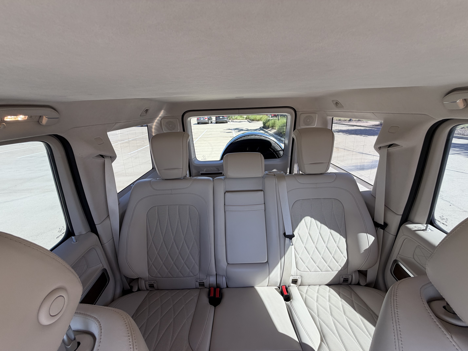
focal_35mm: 14
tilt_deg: -18.7
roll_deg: +0.7
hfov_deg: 102.1
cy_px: 176
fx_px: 189
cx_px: 234
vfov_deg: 85.7
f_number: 2.2
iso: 50
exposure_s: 1/121
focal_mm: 2.22
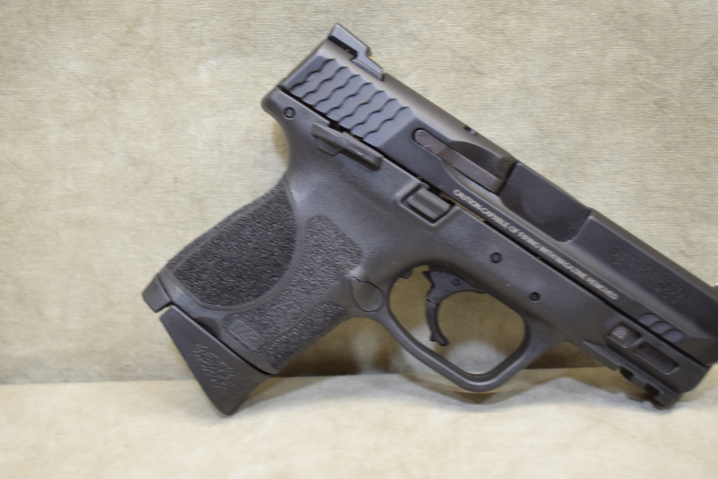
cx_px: 359
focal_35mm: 52
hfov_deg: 37.9
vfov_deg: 25.8
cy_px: 240
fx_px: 1047
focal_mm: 35
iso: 640
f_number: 5
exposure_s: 1/80
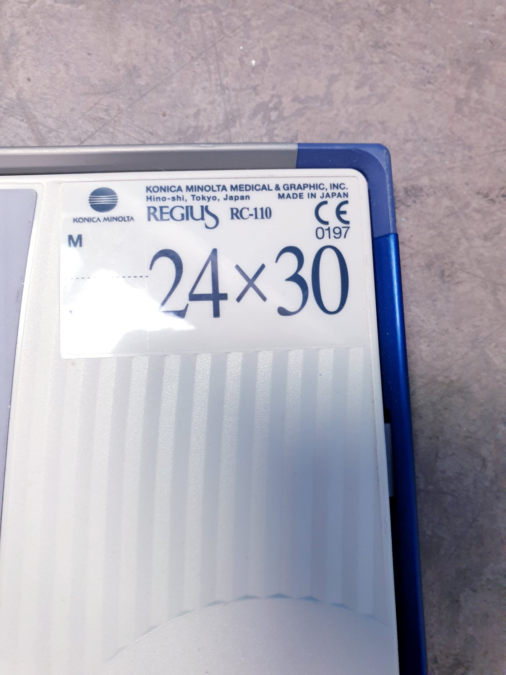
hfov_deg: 53.1
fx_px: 507
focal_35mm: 26
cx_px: 253
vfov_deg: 67.3
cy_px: 338
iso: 320
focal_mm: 4.3
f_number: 2.4
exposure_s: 1/50
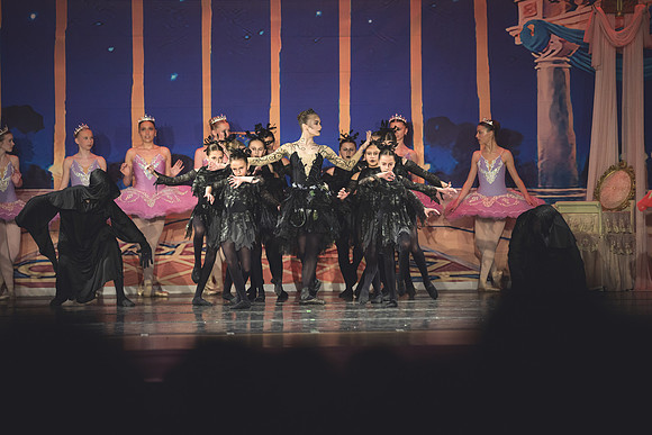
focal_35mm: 200
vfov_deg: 6.9
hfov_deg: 10.3
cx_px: 326
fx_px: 3623
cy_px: 218
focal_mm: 200
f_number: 2.8
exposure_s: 1/320
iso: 2000
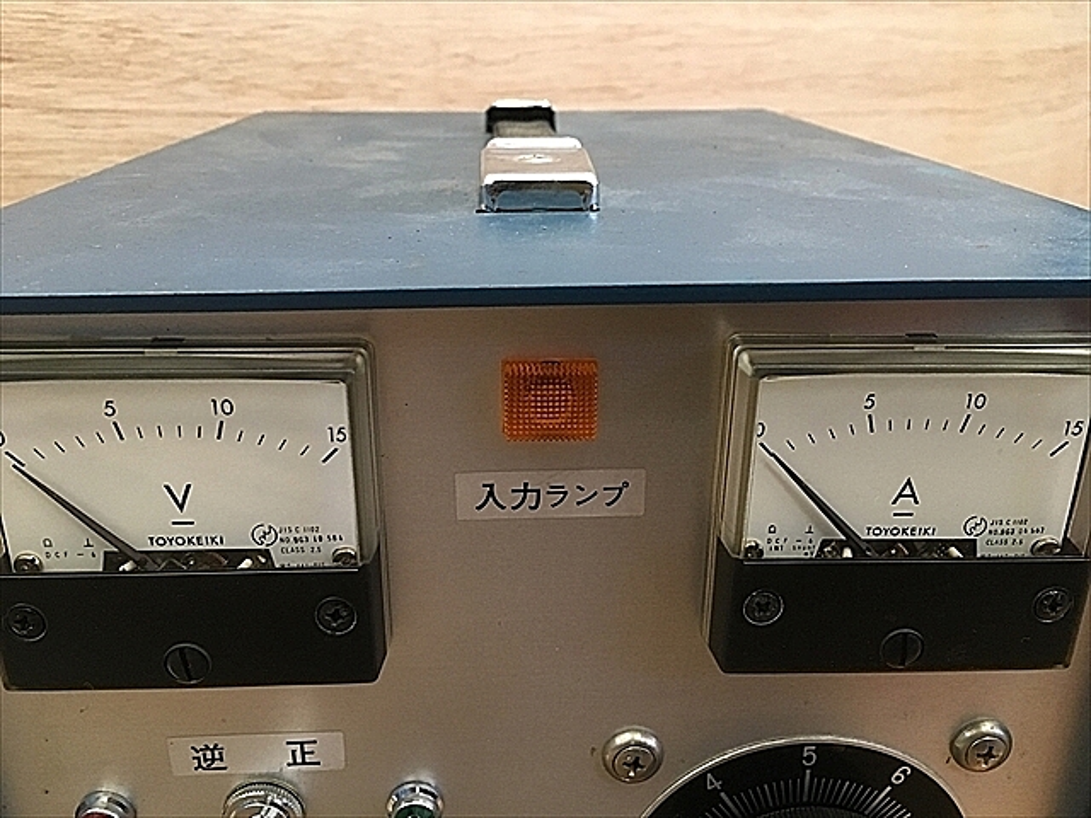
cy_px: 409
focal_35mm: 29
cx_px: 546
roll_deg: +0.5
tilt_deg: -20.8
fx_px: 914
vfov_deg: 48.2
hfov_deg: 61.7
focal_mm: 4.15
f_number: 2.2
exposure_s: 1/30
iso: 125
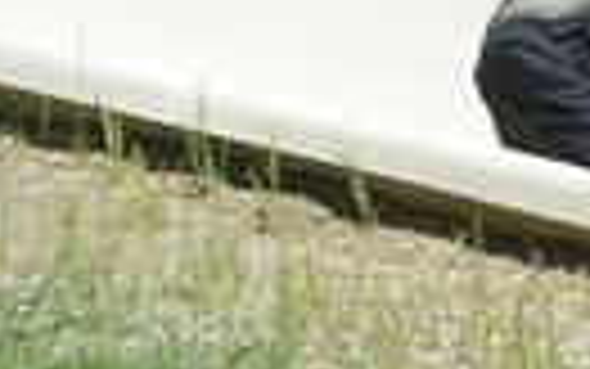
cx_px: 847
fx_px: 9732
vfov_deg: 2.2
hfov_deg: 3.5
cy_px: 191
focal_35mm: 605
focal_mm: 195
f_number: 6.3
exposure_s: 1/640
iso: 220
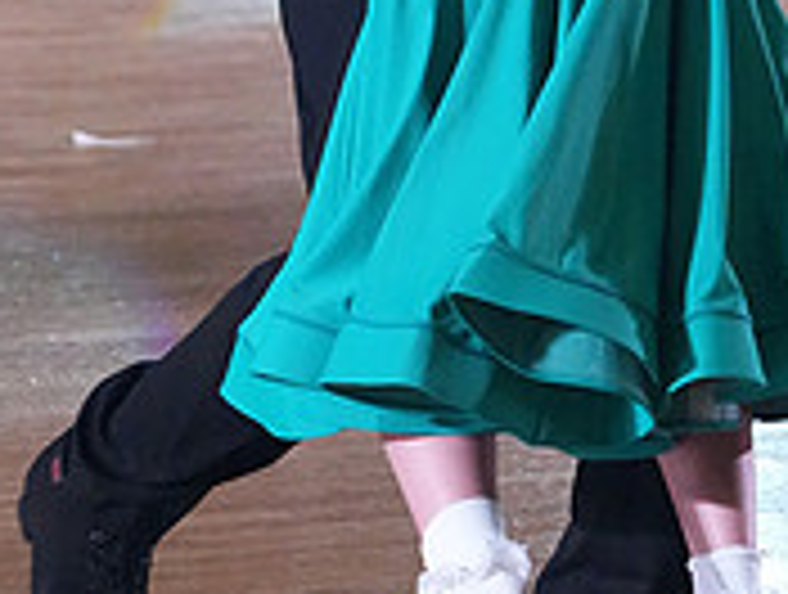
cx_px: 417
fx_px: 12113
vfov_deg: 2.8
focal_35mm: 531
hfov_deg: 3.7
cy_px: -198
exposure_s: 1/400
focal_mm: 167
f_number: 6.3
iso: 10000
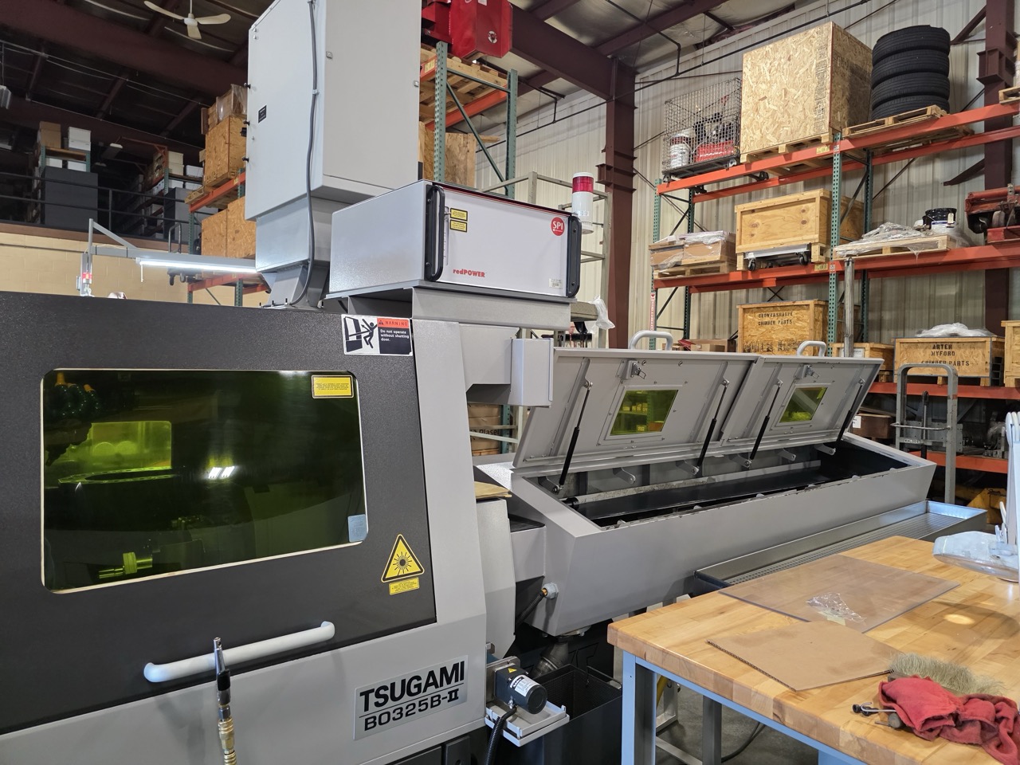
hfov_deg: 73.9
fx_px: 678
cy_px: 382
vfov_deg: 58.9
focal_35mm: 23
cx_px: 510
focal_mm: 6.3
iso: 640
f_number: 1.7
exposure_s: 1/120
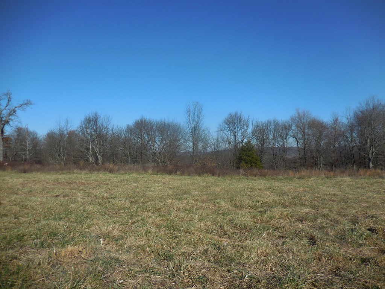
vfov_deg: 54.9
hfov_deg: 69.4
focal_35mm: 25
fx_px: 278
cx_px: 192
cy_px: 144
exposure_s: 1/800
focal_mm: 4.5
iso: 125
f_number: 6.6
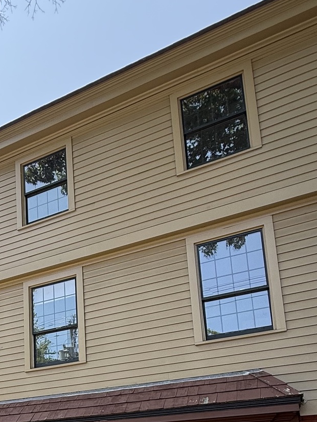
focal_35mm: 39
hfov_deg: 34.6
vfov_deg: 43.0
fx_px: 476
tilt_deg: +10.6
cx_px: 29
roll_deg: +0.3
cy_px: 394
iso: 50
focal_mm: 2.22
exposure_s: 1/294
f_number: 2.2
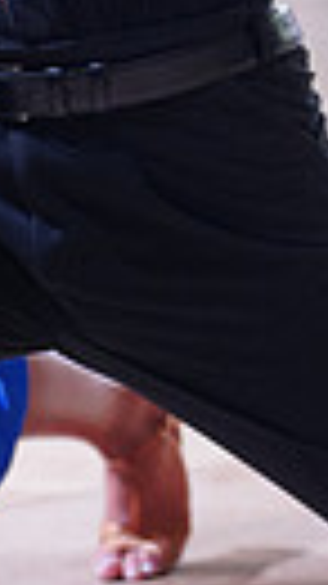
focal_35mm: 337
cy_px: -194
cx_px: -231
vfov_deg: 6.4
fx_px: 5217
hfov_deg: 3.6
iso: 1250
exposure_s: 1/500
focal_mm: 72
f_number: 2.8
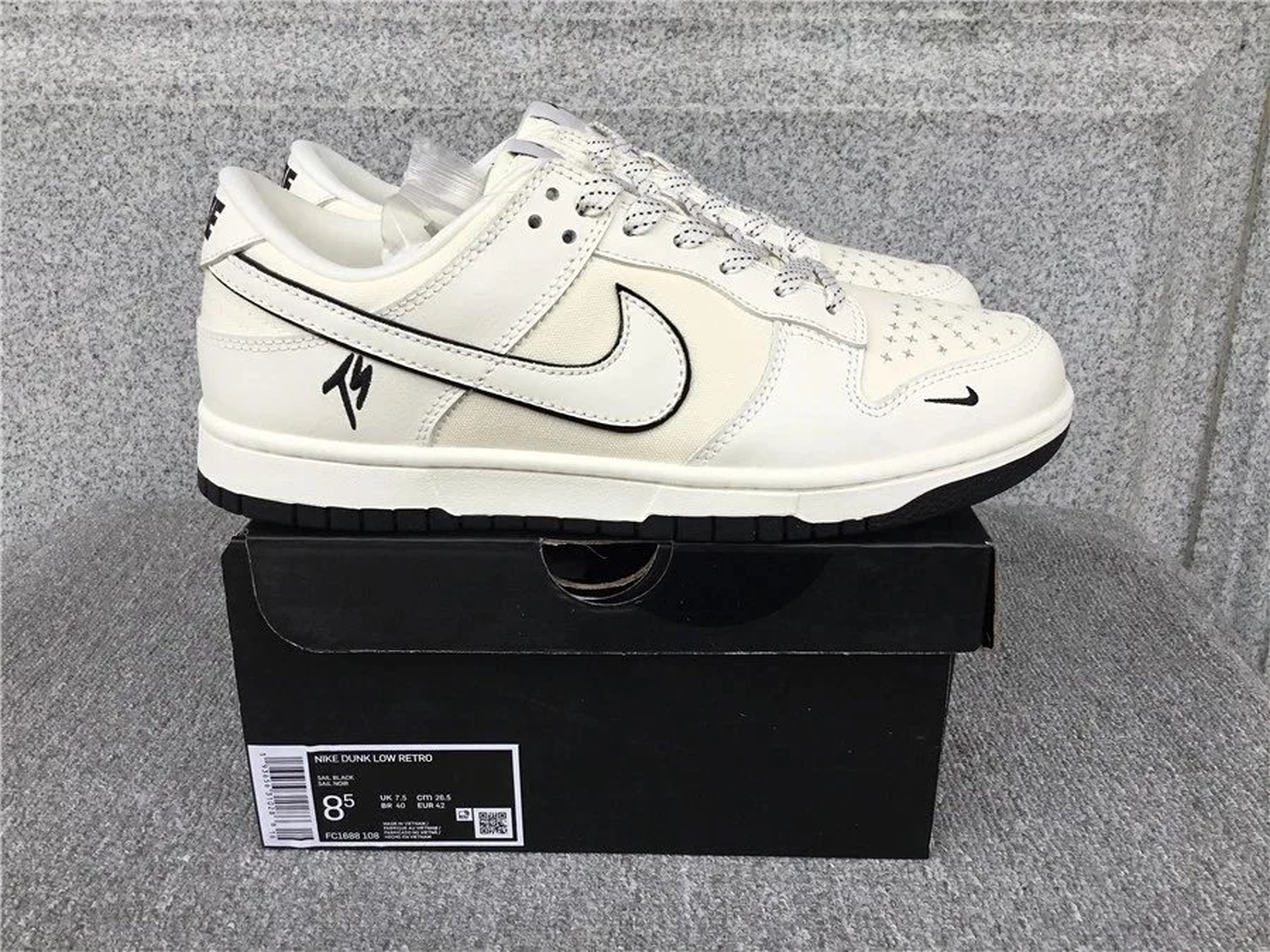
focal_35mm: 31
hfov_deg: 58.4
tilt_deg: -20.0
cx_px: 635
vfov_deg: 45.4
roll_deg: +0.2
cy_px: 476
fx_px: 1137
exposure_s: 1/228
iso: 25
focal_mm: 3.3
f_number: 2.4
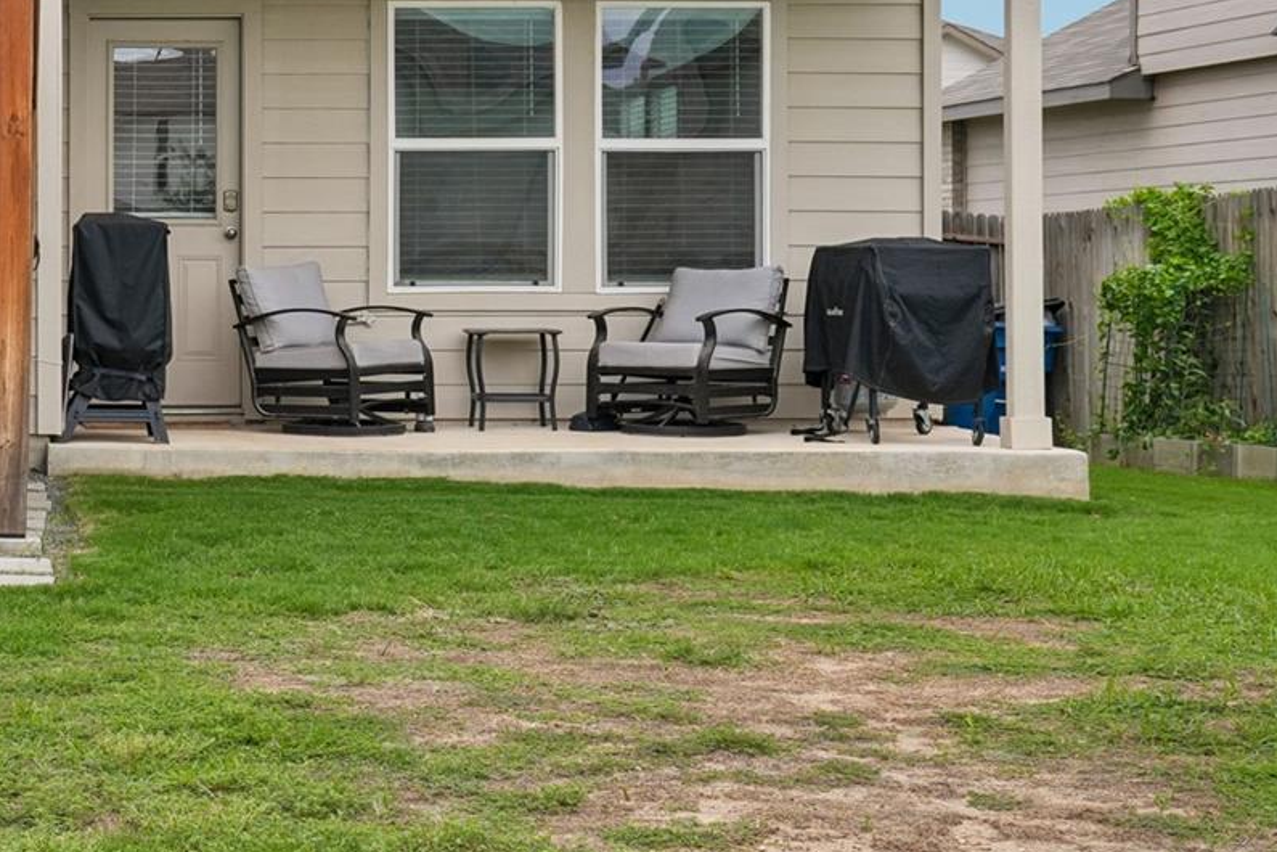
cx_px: 48
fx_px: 3015
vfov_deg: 15.6
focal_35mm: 85
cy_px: -125
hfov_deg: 23.1
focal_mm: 33
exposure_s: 1/350
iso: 200
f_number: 8
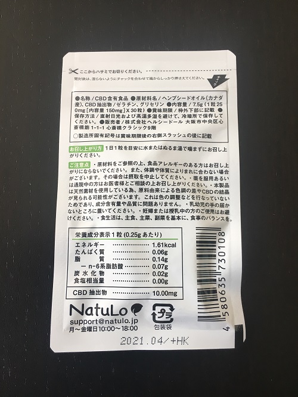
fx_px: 333
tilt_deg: -83.5
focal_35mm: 29
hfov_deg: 48.3
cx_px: 149
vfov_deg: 61.6
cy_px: 198
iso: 25
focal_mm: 4.15
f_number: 2.2
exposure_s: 1/40
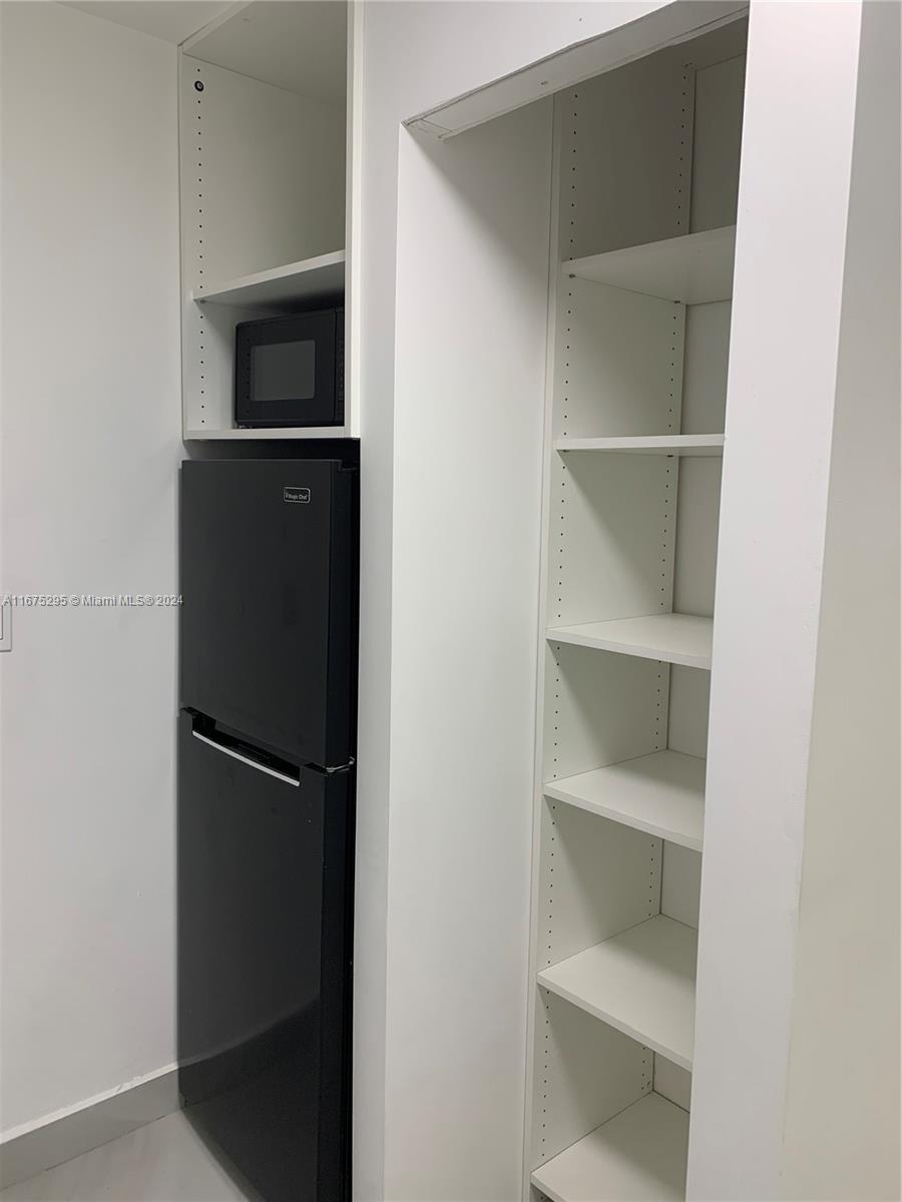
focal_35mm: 26
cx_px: 451
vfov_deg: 67.3
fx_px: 903
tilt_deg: -5.6
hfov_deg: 53.1
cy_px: 601
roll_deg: -0.8
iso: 50
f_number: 1.8
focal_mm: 4.25
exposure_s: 1/60
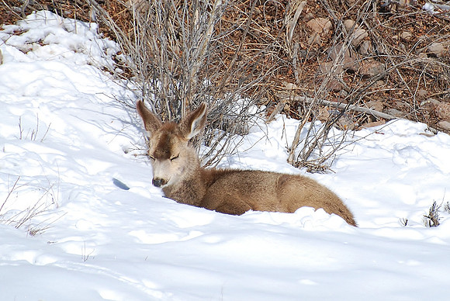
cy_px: 150
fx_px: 5631
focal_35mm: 450
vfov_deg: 3.1
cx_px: 225
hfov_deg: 4.6
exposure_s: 1/2500
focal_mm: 300
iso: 400
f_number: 6.3
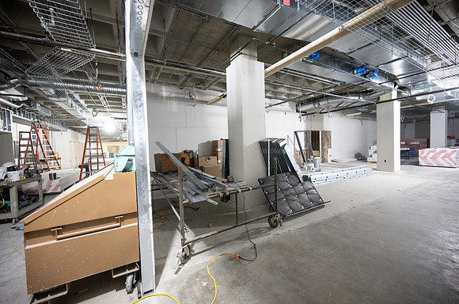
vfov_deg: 80.8
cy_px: 153
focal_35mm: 14
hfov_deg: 104.2
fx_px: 179
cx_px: 230
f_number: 4
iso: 4000
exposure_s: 1/160
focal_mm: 14
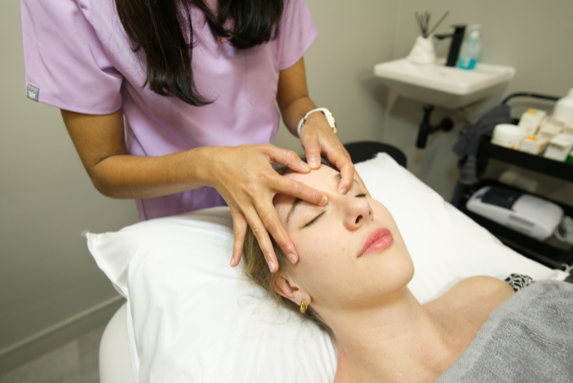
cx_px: 286
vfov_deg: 64.7
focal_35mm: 19
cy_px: 192
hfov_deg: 86.9
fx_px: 303
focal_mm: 19
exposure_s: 1/250
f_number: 3.5
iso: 2000
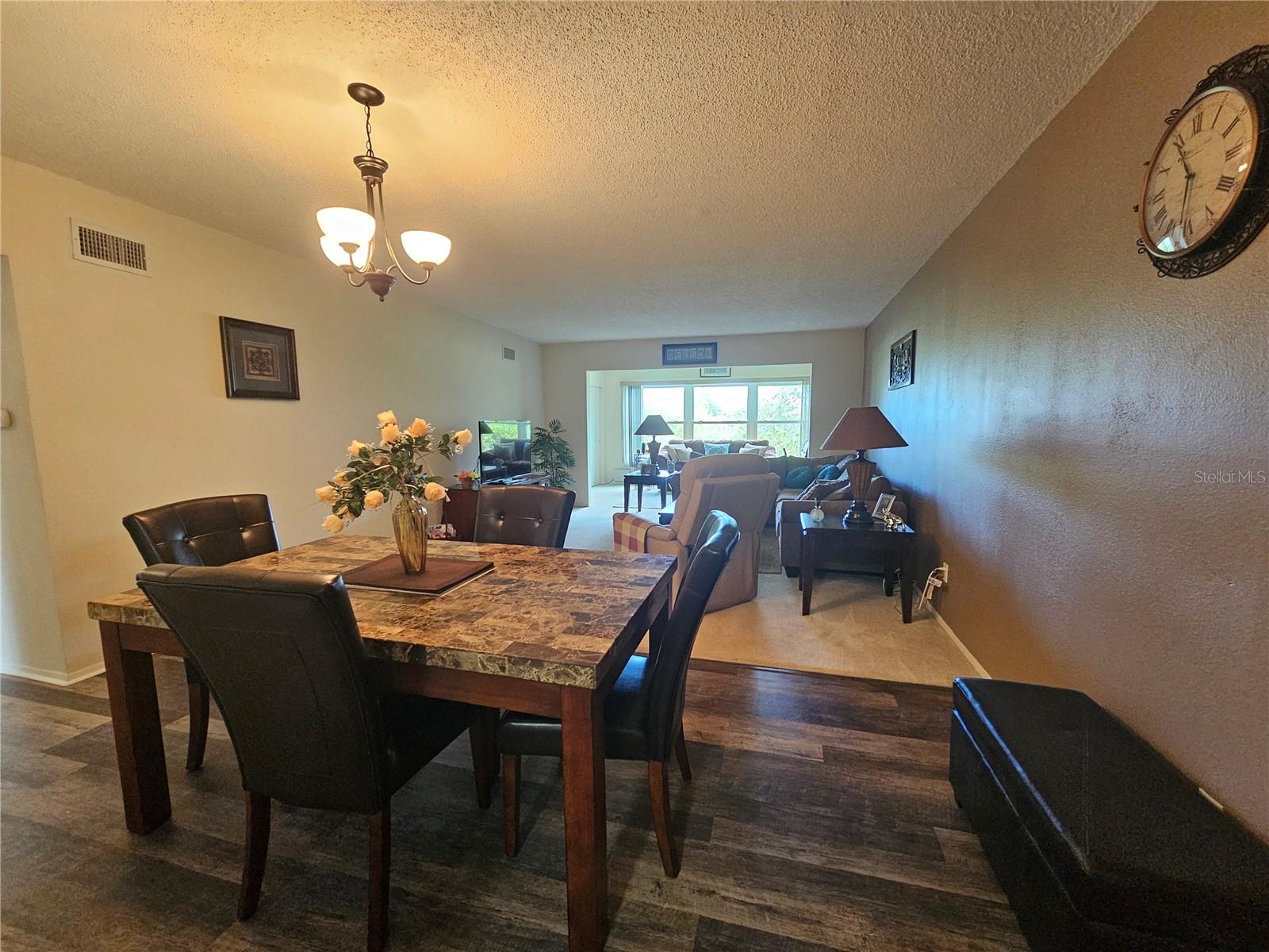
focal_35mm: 13
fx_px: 477
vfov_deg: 89.9
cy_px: 476
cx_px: 634
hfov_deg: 106.2
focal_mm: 2.2
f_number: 2.2
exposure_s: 1/60
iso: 400
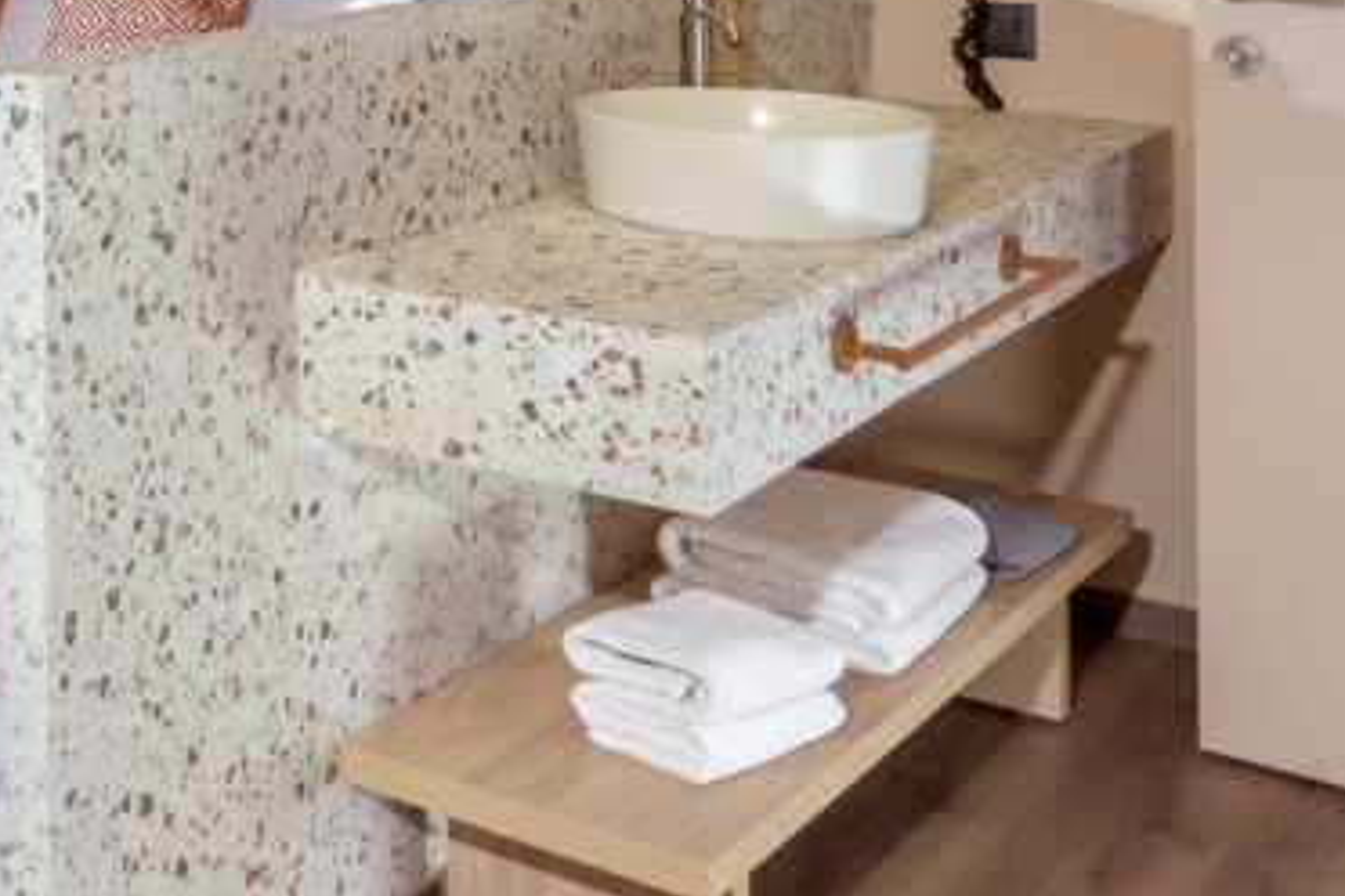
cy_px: 101
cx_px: -43
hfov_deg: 39.3
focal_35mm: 43
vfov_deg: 29.9
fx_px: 1606
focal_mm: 20
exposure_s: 1/160
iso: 400
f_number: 10
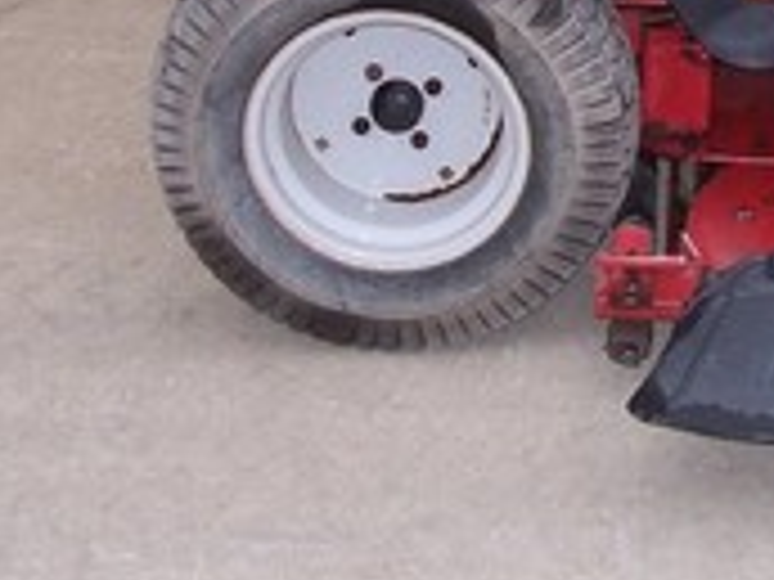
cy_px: -13
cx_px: 846
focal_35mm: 111
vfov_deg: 13.1
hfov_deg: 17.2
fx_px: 2482
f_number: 2.8
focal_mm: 6
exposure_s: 1/350
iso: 80
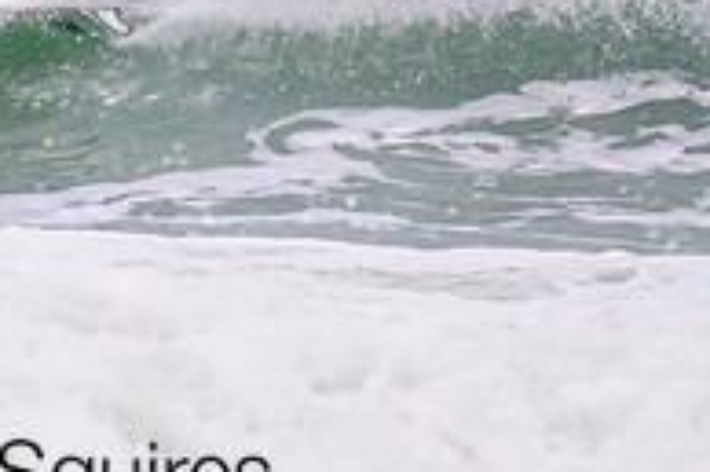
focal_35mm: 2502
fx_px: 49302
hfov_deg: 0.8
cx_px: -11
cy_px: -134
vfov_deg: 0.5
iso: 3600
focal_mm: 800
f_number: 11
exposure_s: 1/2000
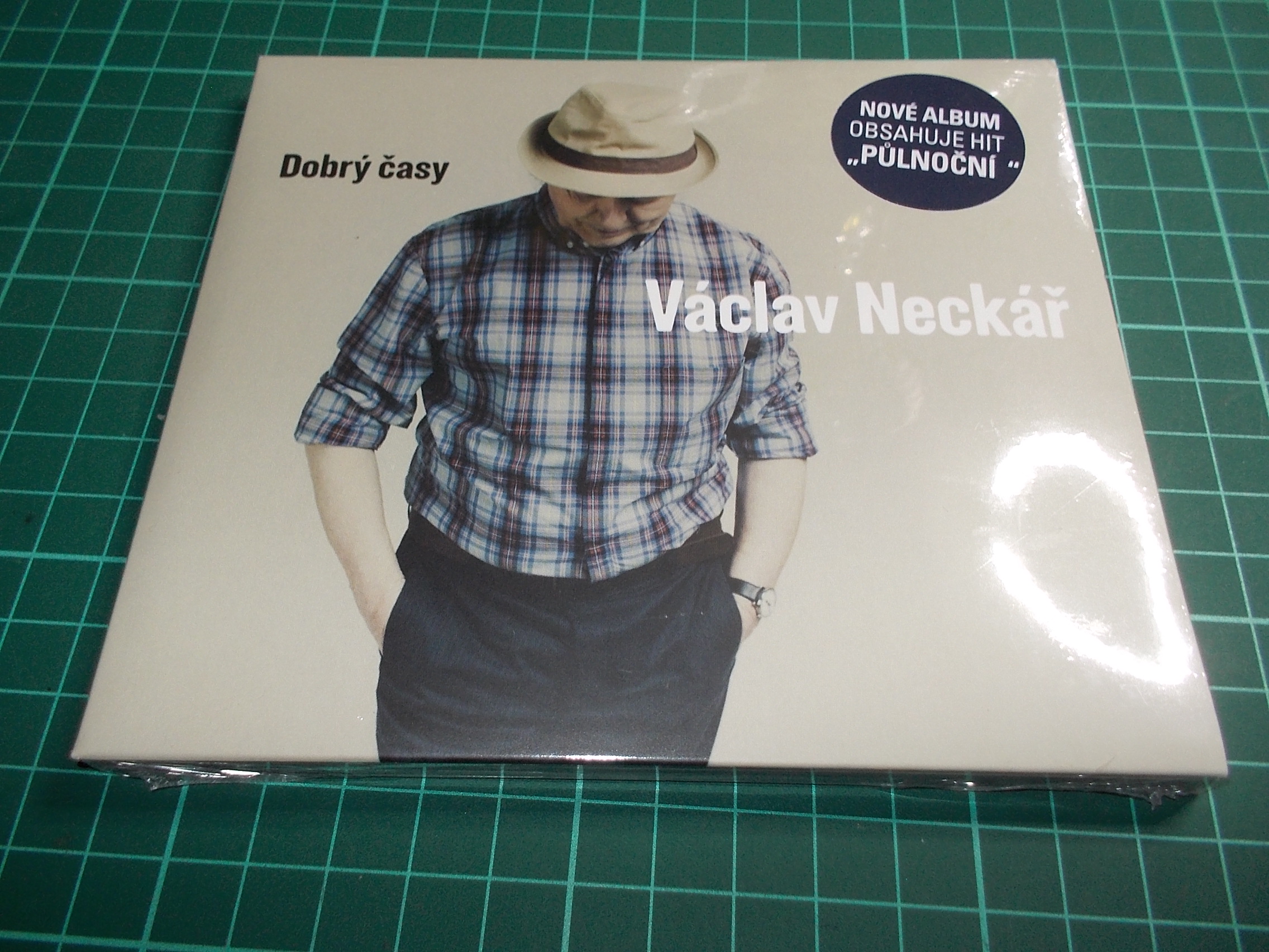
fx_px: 1063
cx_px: 634
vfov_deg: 48.2
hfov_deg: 61.7
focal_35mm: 29
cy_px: 476
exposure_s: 1/30
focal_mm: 4.1
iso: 125
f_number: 3.3
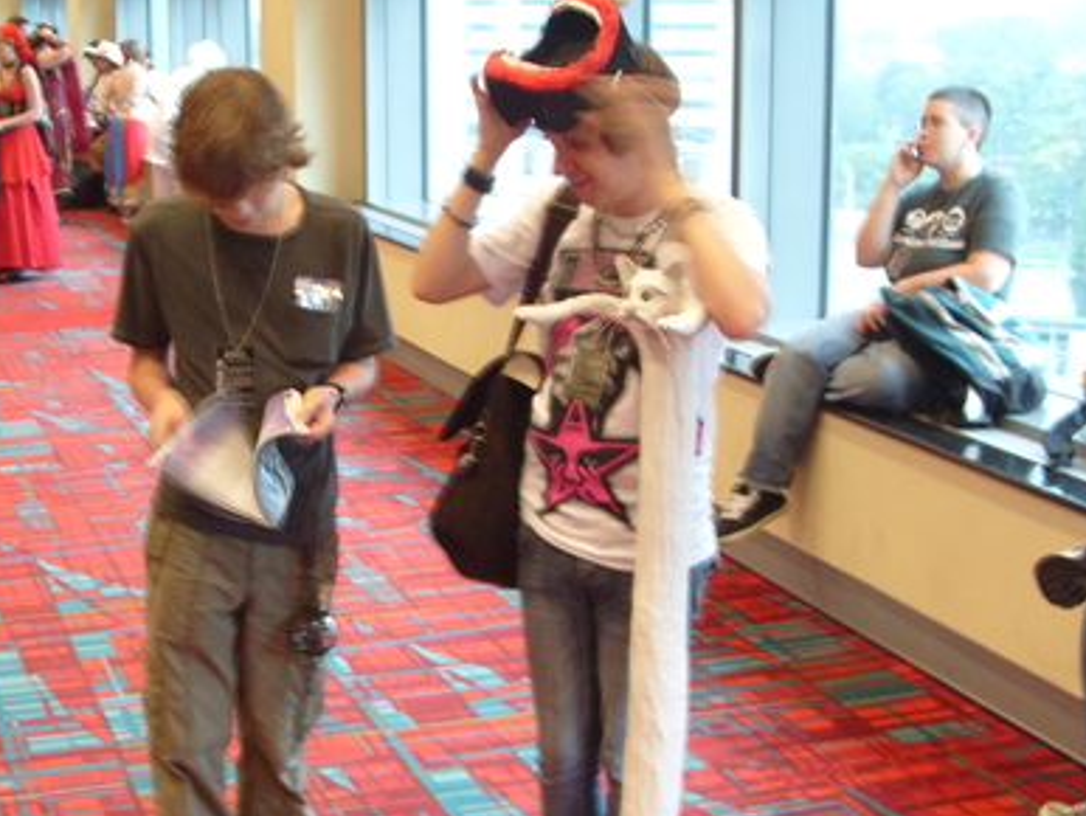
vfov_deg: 25.2
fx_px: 1821
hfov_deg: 33.0
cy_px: 467
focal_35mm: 58
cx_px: 374
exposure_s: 1/6
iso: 200
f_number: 2.8
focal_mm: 7.8
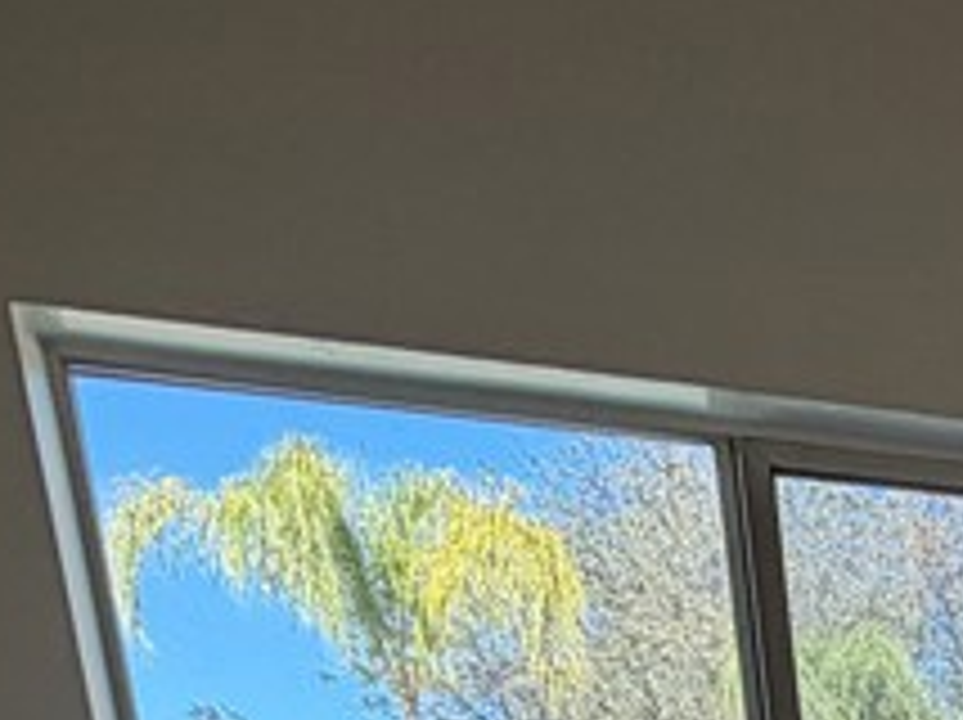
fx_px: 1862
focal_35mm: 67
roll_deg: +0.2
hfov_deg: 22.6
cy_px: 1629
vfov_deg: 15.2
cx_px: 1521
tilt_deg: -17.2
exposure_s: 1/168
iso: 50
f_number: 2.2
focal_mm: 2.22
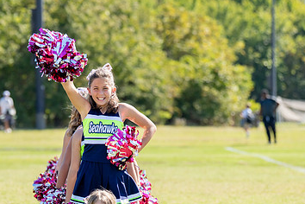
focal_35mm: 201
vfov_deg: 6.8
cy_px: 145
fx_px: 1703
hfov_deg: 10.2
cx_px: 90
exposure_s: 1/2000
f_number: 2.8
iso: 200
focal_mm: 101
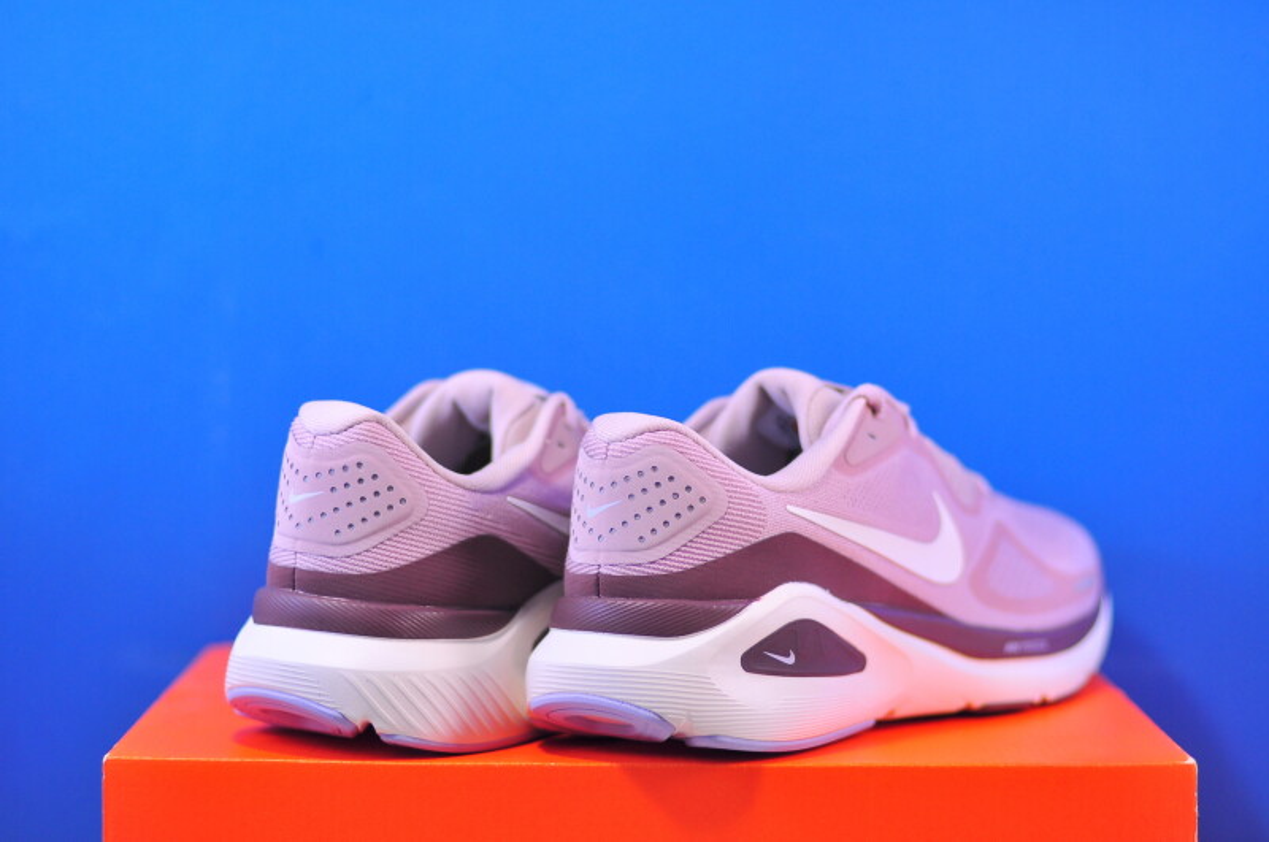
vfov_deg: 18.1
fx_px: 2640
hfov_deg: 27.0
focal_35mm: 75
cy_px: 421
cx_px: 634
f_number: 2
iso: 250
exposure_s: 1/320
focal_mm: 50
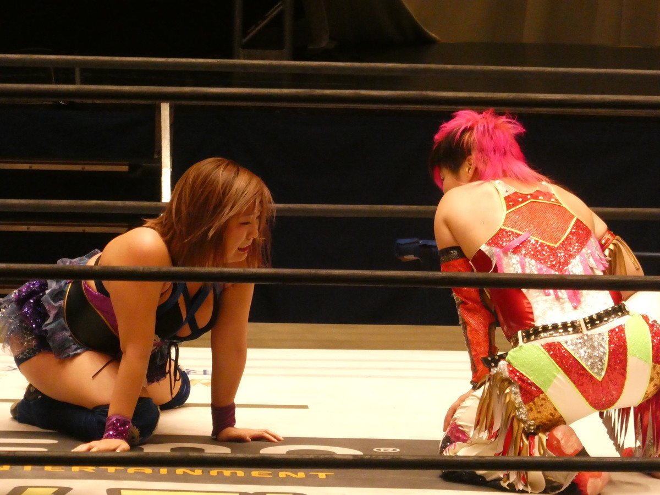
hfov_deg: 5.3
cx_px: 330
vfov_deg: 4.0
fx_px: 7112
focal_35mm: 373
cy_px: 248
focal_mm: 66.8
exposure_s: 1/250
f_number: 6
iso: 1250
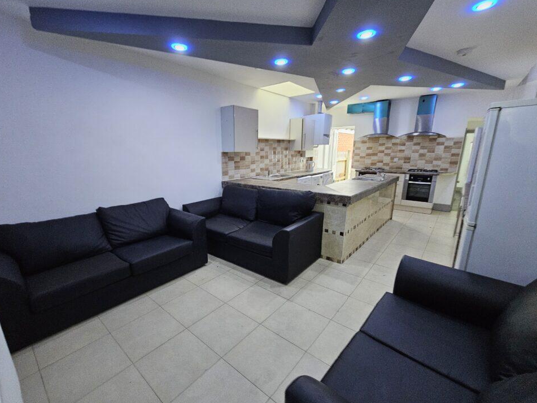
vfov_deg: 85.6
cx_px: 255
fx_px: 217
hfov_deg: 102.0
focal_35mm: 14
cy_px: 210
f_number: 2.2
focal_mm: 2.2
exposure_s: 1/33
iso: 500
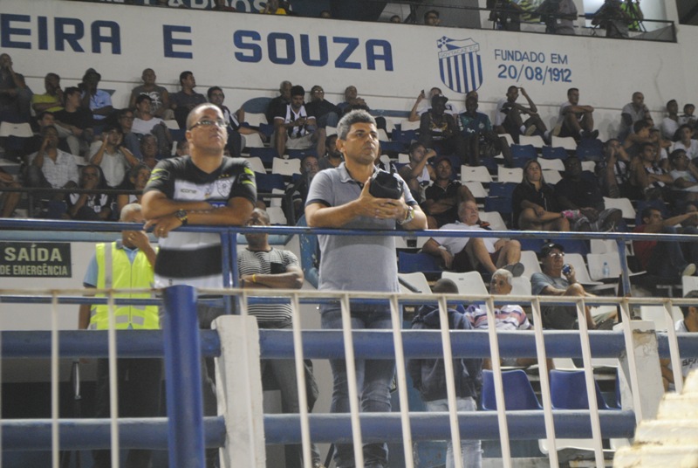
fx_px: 1602
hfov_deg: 24.6
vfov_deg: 16.6
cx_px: 349
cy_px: 234
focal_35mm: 82
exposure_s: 1/25
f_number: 5.6
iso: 800
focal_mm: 55
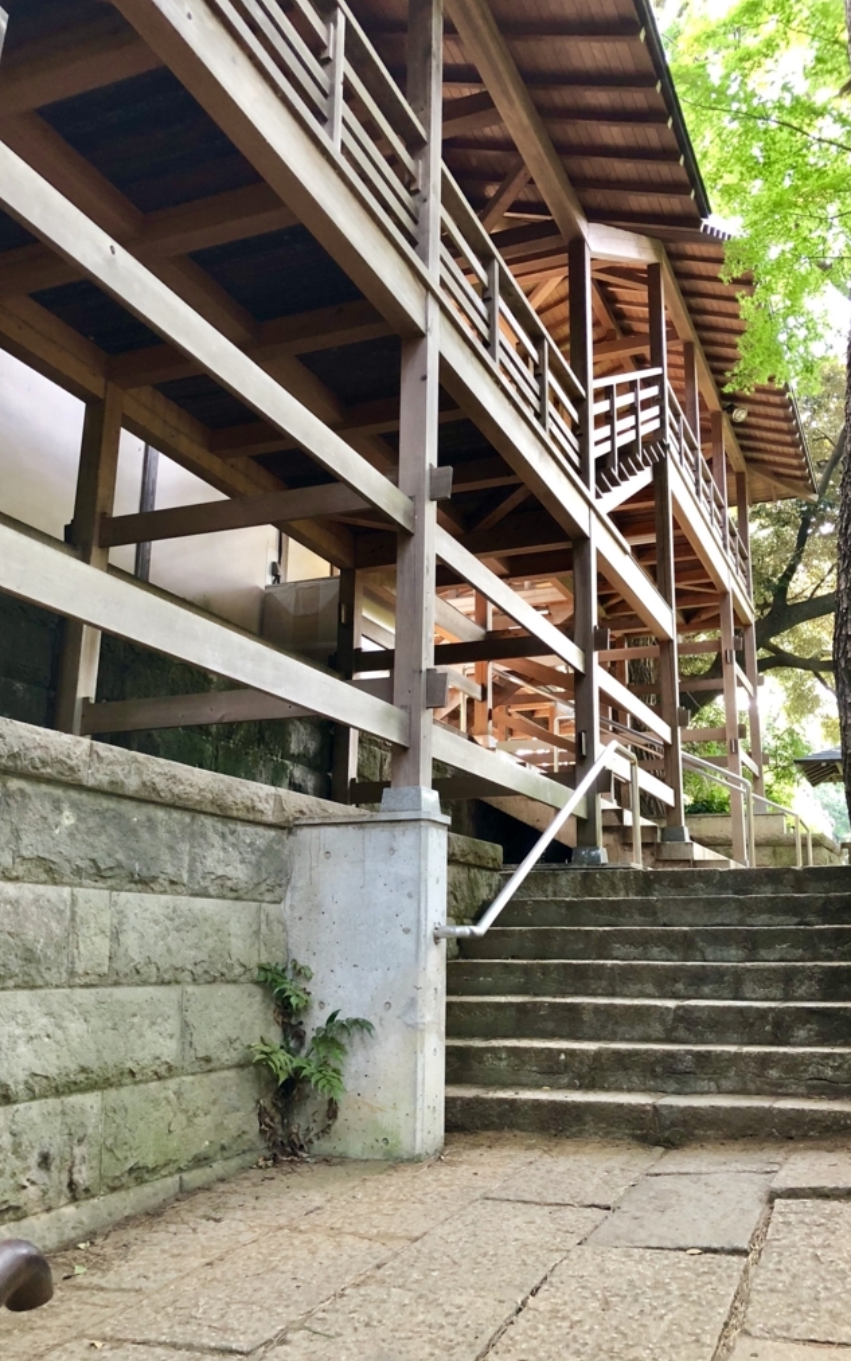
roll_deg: +0.2
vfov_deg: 62.9
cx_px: 487
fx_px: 1113
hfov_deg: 41.7
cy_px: 681
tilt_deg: +15.2
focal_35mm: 30
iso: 64
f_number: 1.8
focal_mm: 4
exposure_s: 1/15
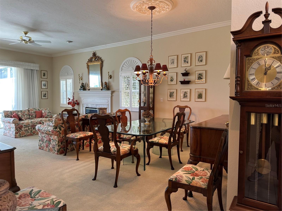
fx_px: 196
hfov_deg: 71.6
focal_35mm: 24
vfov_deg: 56.8
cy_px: 106
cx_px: 141
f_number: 1.78
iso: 160
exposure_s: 1/60
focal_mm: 6.86
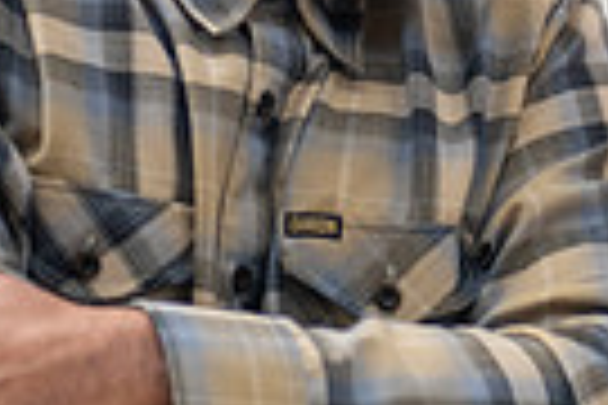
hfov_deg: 7.5
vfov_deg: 5.0
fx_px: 4644
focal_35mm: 275
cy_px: -105
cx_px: 429
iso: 200
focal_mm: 58
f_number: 3.2
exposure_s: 1/160
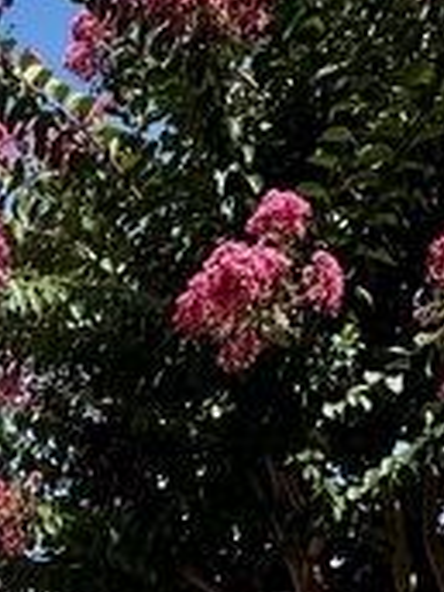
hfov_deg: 21.5
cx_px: -31
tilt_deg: -5.1
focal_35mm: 65
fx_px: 1112
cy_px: 950
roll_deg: -0.7
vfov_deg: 22.7
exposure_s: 1/2208
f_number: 2.2
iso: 50
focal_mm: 2.22
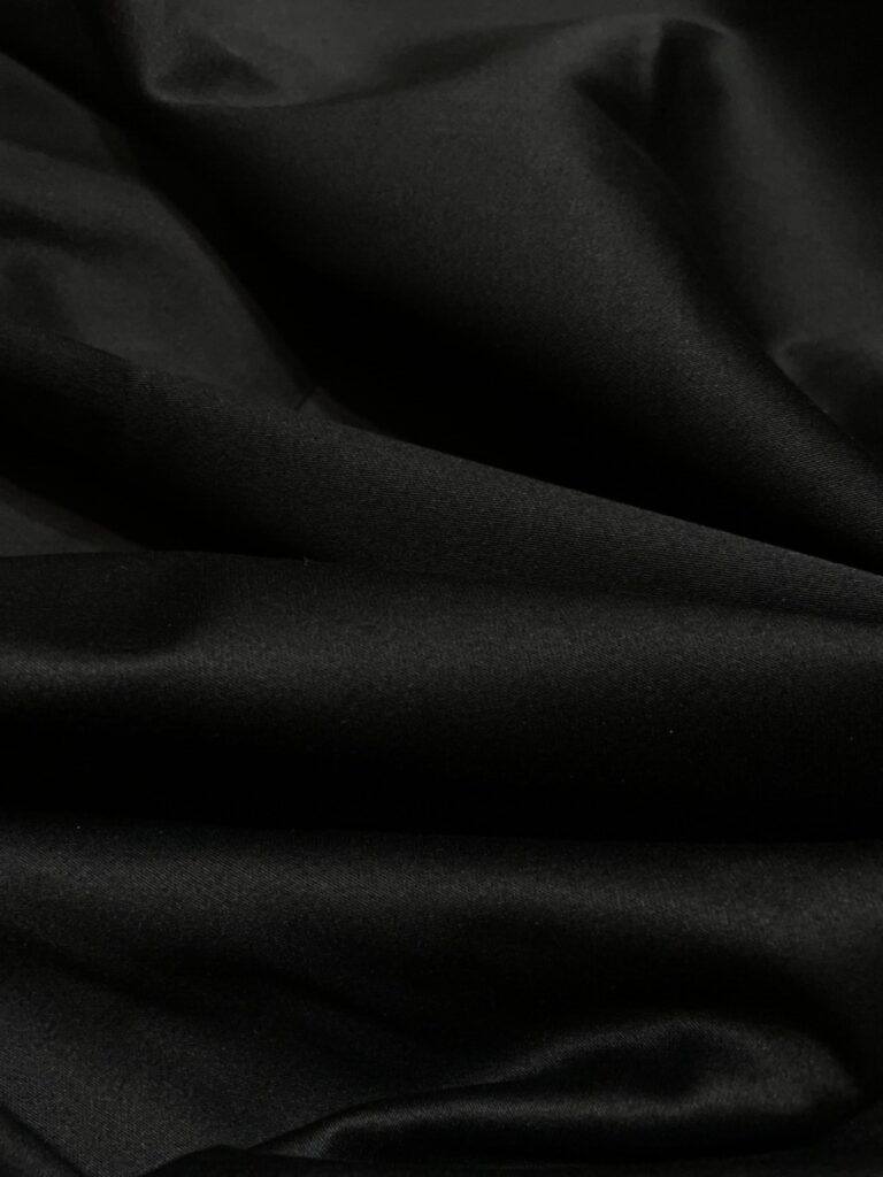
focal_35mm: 26
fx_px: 884
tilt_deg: -64.9
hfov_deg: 53.1
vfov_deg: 67.3
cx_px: 442
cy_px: 588
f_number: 1.6
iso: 500
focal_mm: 4.2
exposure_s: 1/50
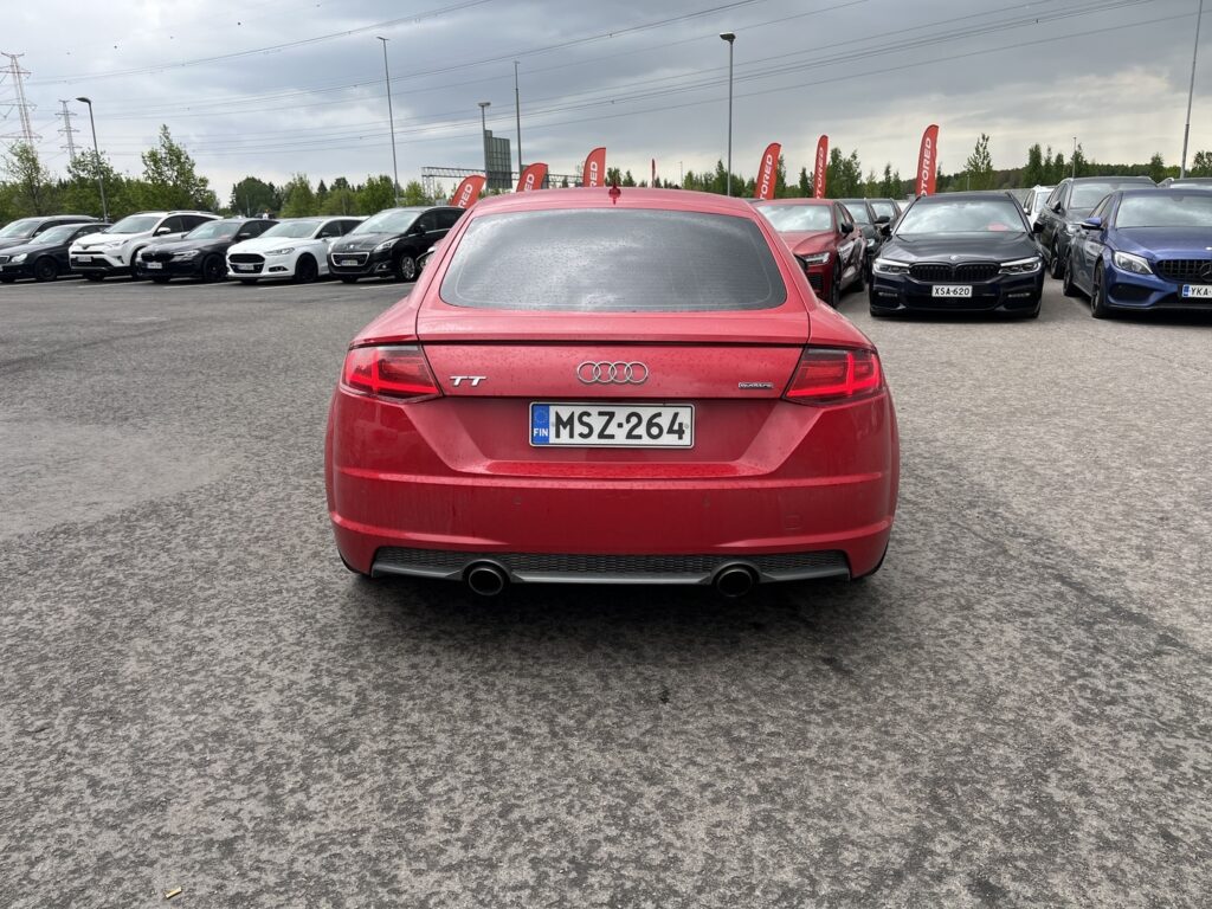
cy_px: 454
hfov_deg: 67.3
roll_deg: +1.7
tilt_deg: -15.4
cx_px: 606
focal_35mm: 26
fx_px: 910
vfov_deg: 53.1
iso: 50
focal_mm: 5.1
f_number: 1.6
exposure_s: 1/684
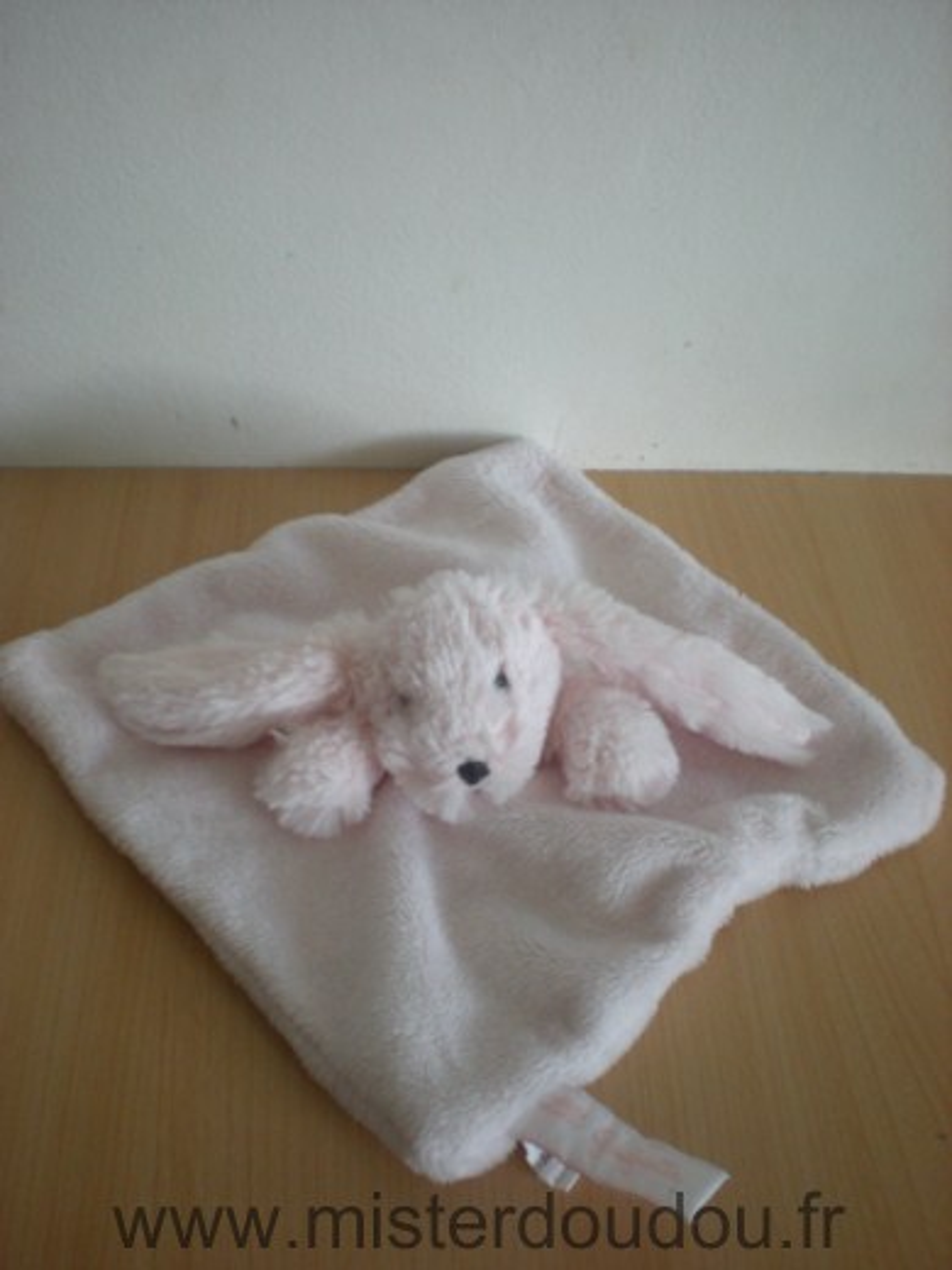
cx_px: 476
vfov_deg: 49.0
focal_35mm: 38
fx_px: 1393
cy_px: 635
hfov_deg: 37.7
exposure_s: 1/66.3
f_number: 3.1
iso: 200
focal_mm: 6.3
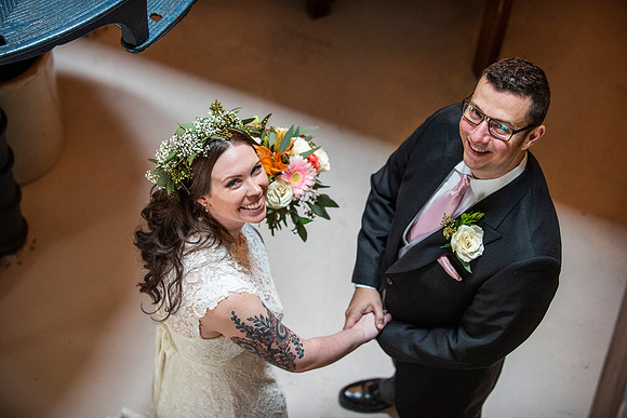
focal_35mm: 70
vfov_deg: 19.5
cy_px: 209
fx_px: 1219
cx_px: 314
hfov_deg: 28.8
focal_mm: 70
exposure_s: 1/200
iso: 1600
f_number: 2.8
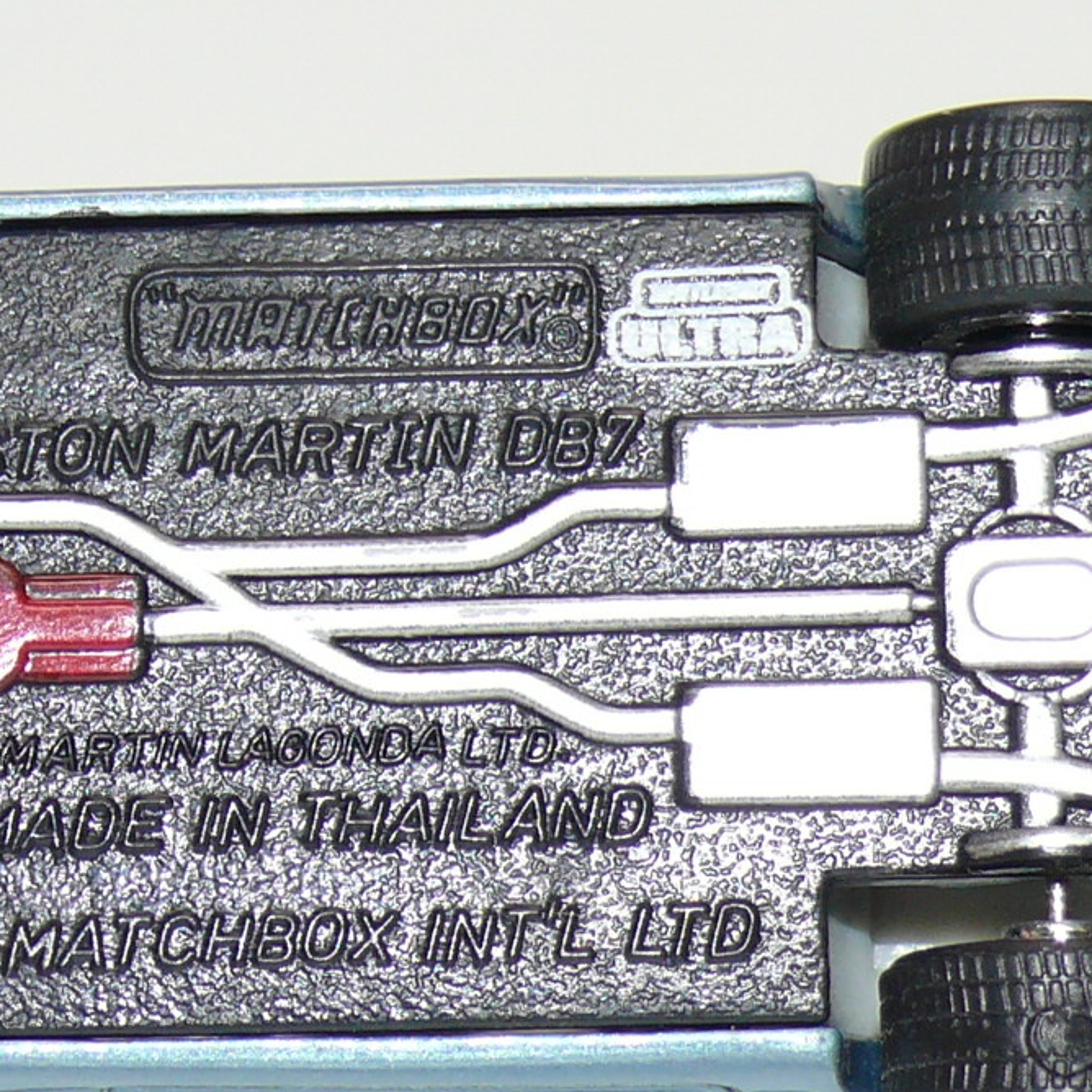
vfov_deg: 7.4
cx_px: 494
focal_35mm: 237
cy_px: 677
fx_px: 8459
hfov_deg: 7.4
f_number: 4
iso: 100
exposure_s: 1/30
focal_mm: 14.1
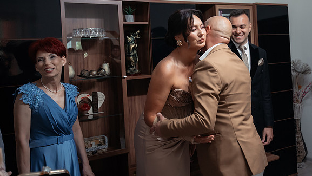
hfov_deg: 49.0
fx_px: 339
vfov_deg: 28.9
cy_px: 66
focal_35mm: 41
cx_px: 191
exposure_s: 1/200
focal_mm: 30
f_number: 2.8
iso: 1600
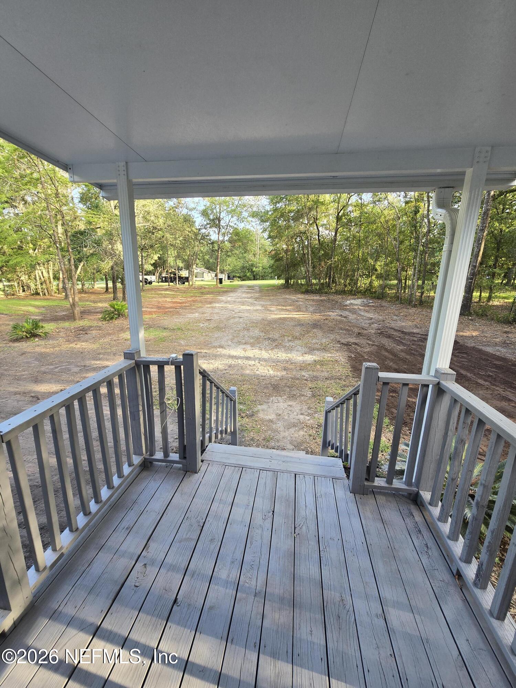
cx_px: 258
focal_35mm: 13
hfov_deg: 89.9
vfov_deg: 106.2
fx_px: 258
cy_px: 344
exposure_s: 1/120
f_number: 2.2
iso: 80
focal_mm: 2.2
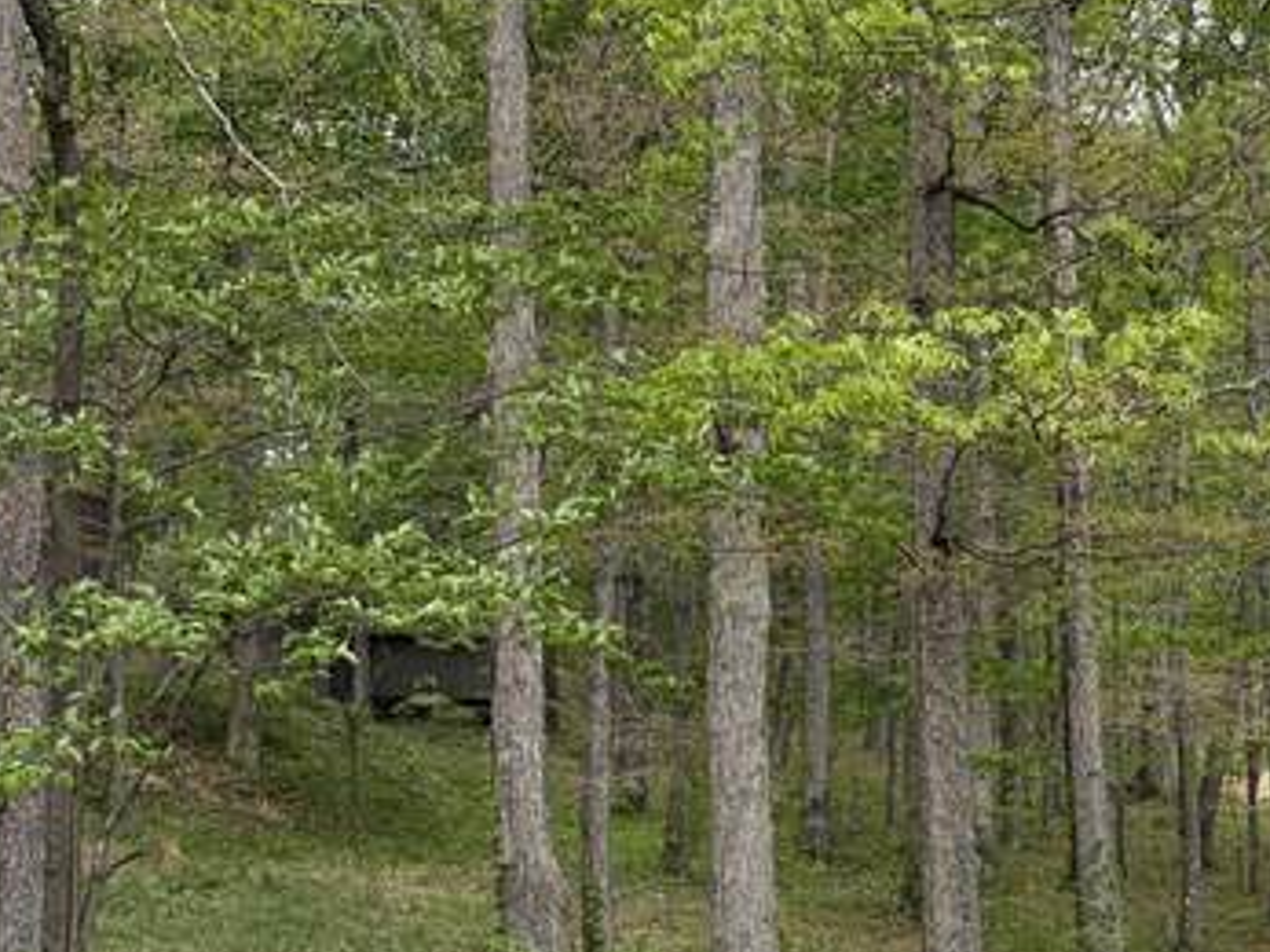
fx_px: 3521
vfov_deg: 15.3
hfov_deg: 20.4
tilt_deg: +12.0
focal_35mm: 96
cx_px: 721
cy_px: 132
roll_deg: +3.2
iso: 50
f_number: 1.6
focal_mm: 5.96
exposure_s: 1/1667
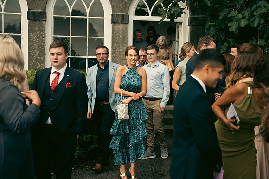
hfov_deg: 38.2
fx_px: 389
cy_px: 90
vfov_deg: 26.0
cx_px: 134
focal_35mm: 52
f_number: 3.5
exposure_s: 1/800
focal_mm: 52
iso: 100
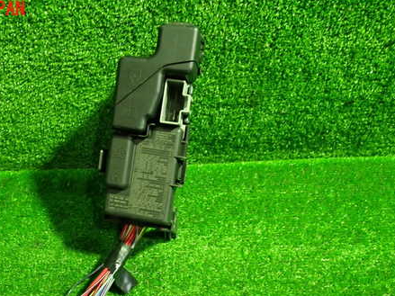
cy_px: 201
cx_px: 131
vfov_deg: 34.7
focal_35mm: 41
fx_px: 468
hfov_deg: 45.1
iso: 500
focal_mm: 5.4
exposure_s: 1/30
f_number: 2.3
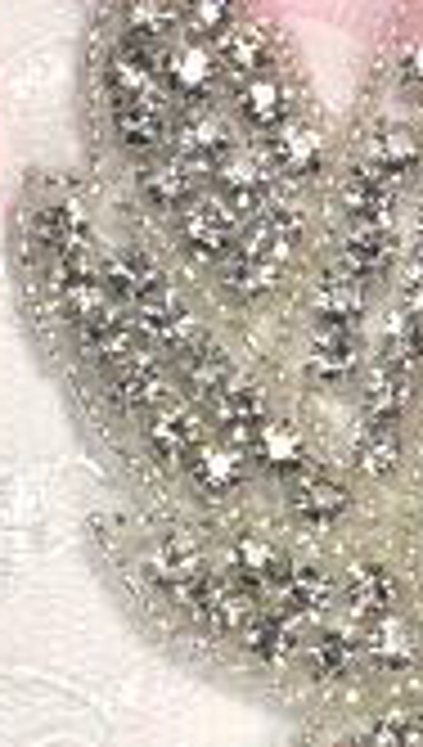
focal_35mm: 190
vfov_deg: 11.1
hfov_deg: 6.3
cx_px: 713
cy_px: 932
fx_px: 3769
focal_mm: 10.4
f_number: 5.5
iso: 80
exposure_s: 1/250
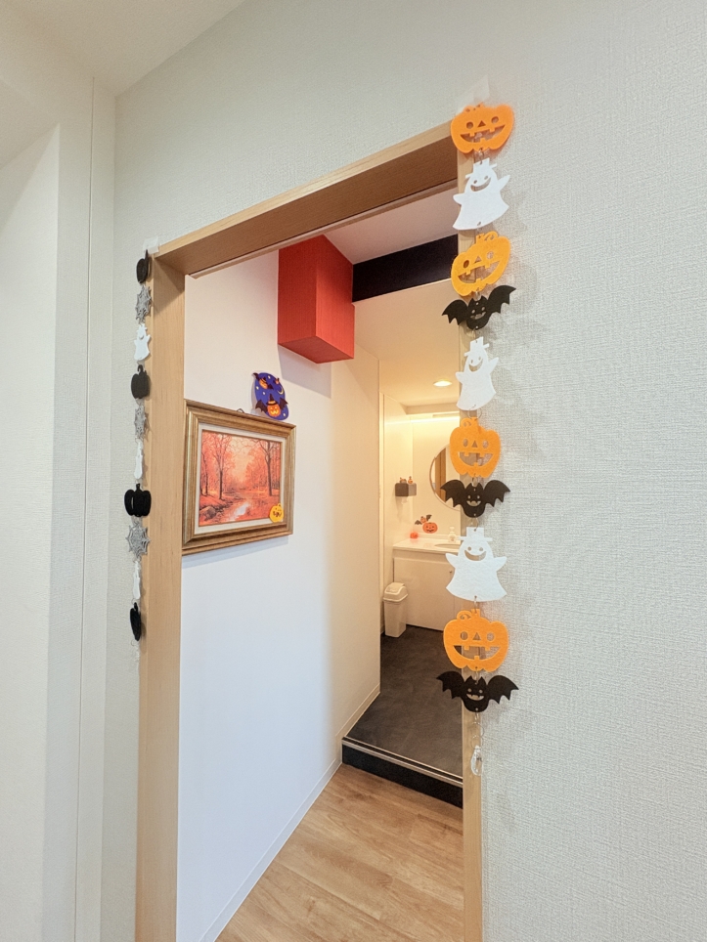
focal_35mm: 14
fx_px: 381
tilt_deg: +1.3
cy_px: 471
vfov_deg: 102.1
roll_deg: -0.1
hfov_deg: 85.7
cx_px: 354
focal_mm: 2.22
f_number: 2.2
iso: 160
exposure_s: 1/100
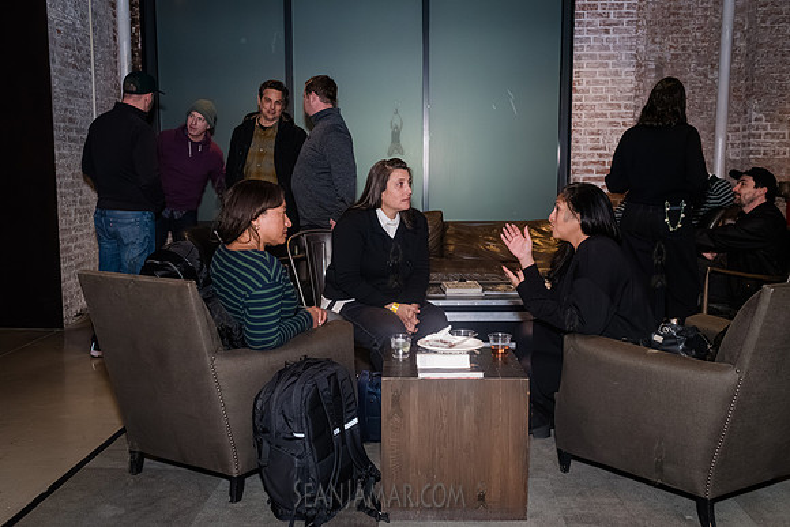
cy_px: 264
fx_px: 768
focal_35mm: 35
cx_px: 395
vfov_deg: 37.9
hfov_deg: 54.4
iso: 8000
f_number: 5
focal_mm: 35
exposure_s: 1/400
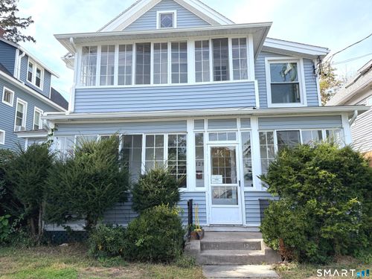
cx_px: 186
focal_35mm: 24
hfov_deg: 71.6
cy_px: 140
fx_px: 258
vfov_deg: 56.8
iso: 100
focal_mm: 6.76
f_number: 1.78
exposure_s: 1/1901
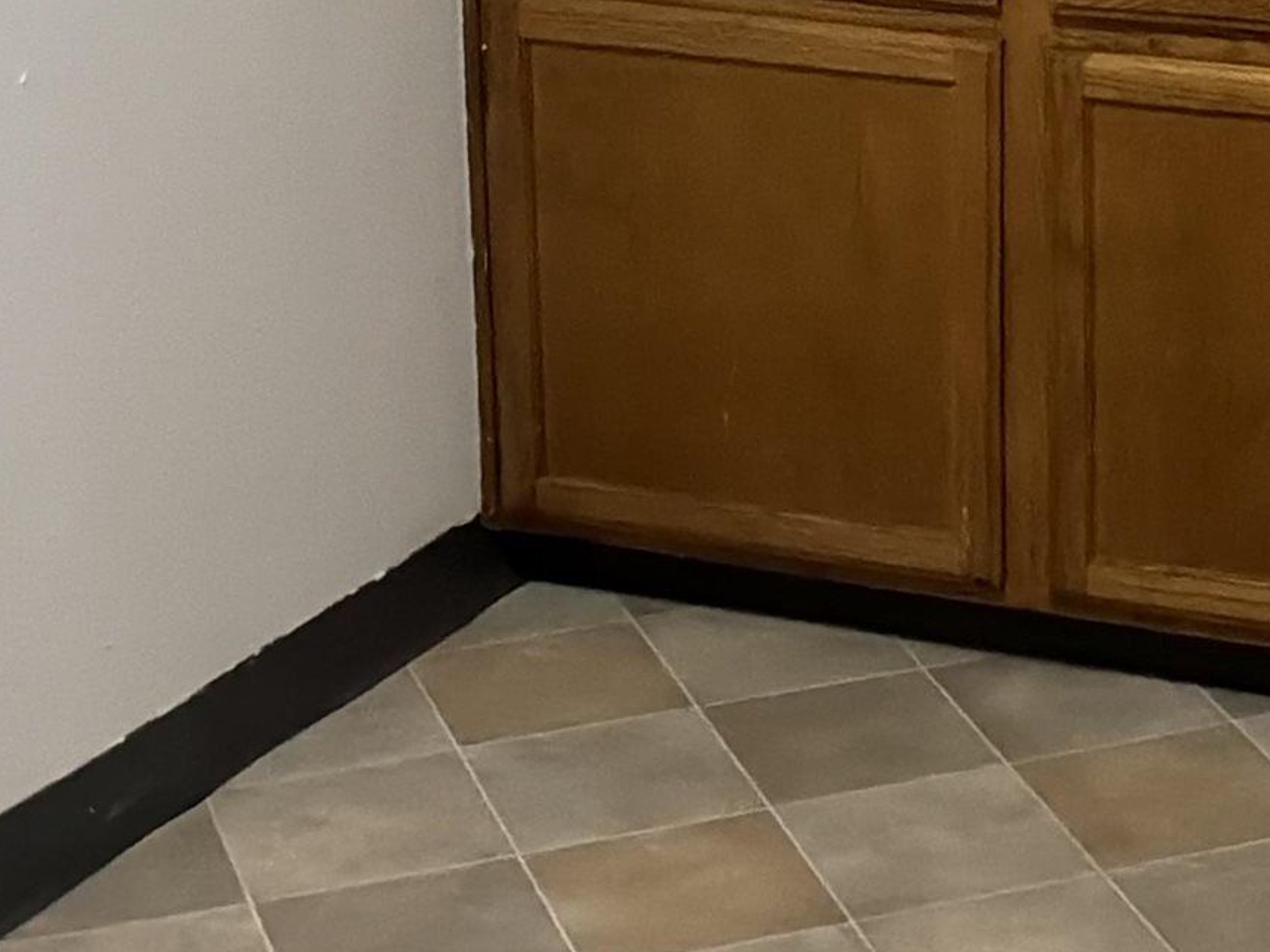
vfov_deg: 14.6
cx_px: 1137
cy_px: 105
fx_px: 3669
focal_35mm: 100
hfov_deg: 19.3
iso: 250
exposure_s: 1/60
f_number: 1.8
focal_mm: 3
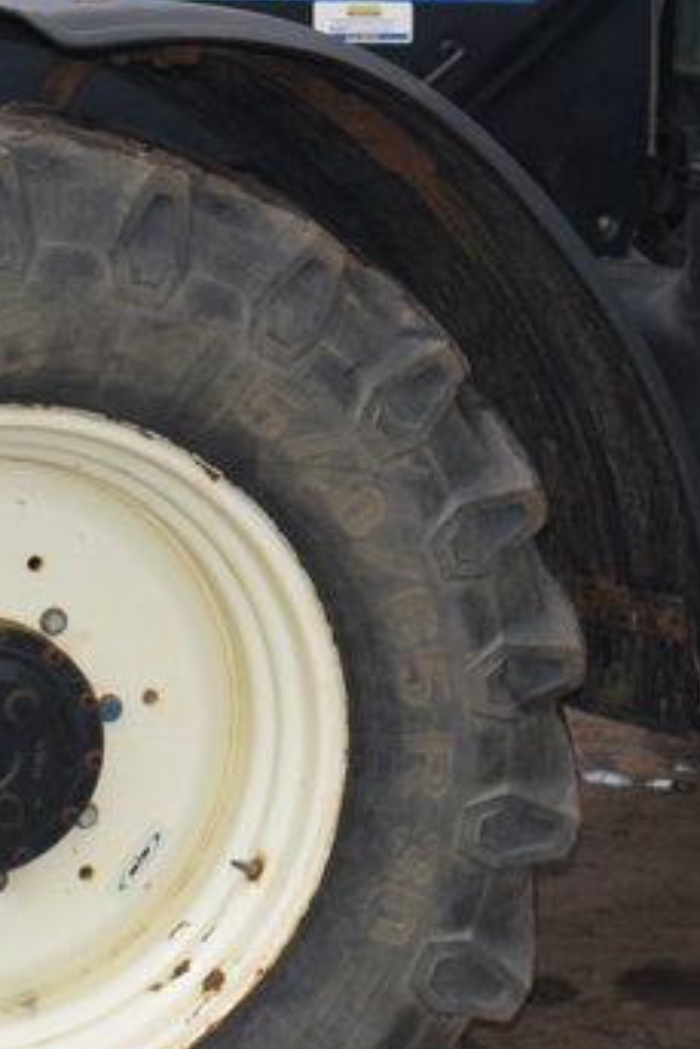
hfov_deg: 12.2
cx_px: 559
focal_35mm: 112
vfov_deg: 18.0
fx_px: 3263
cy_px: 98
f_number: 5.6
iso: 220
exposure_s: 1/125
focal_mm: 20
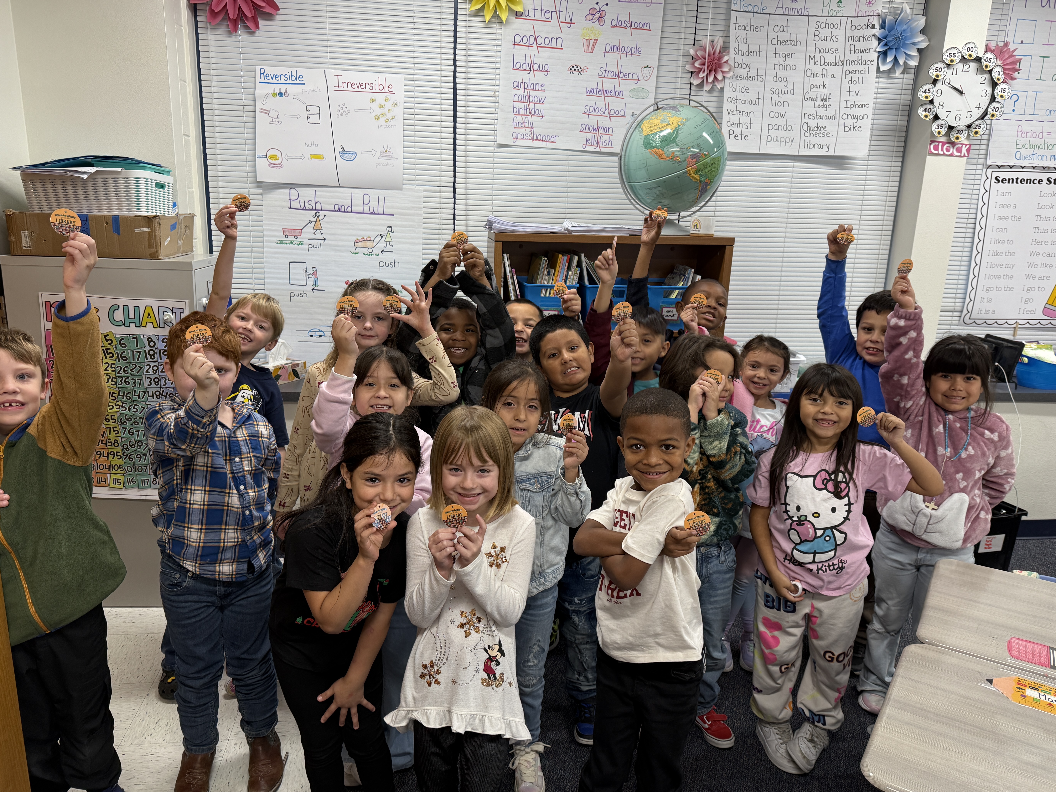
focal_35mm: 25
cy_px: 392
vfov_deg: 54.9
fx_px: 763
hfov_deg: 69.4
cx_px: 518
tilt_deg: -14.4
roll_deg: -1.7
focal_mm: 6.76
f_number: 1.78
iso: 160
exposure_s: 1/120
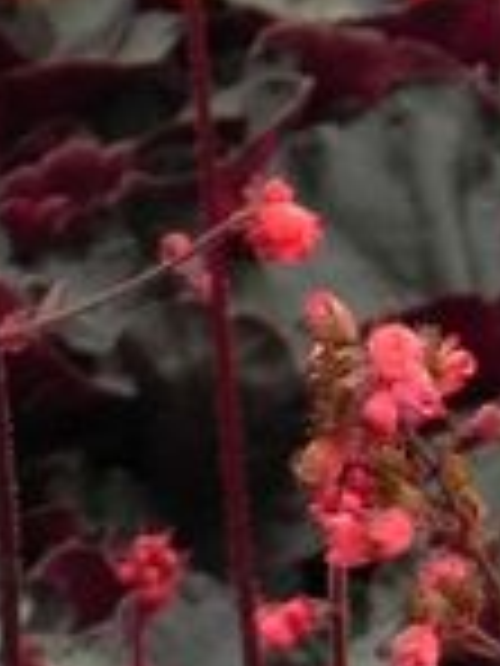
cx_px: 896
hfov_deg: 1.7
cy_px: 1498
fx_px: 16871
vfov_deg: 2.3
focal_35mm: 876
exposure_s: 1/160
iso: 160
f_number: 5
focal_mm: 28.8
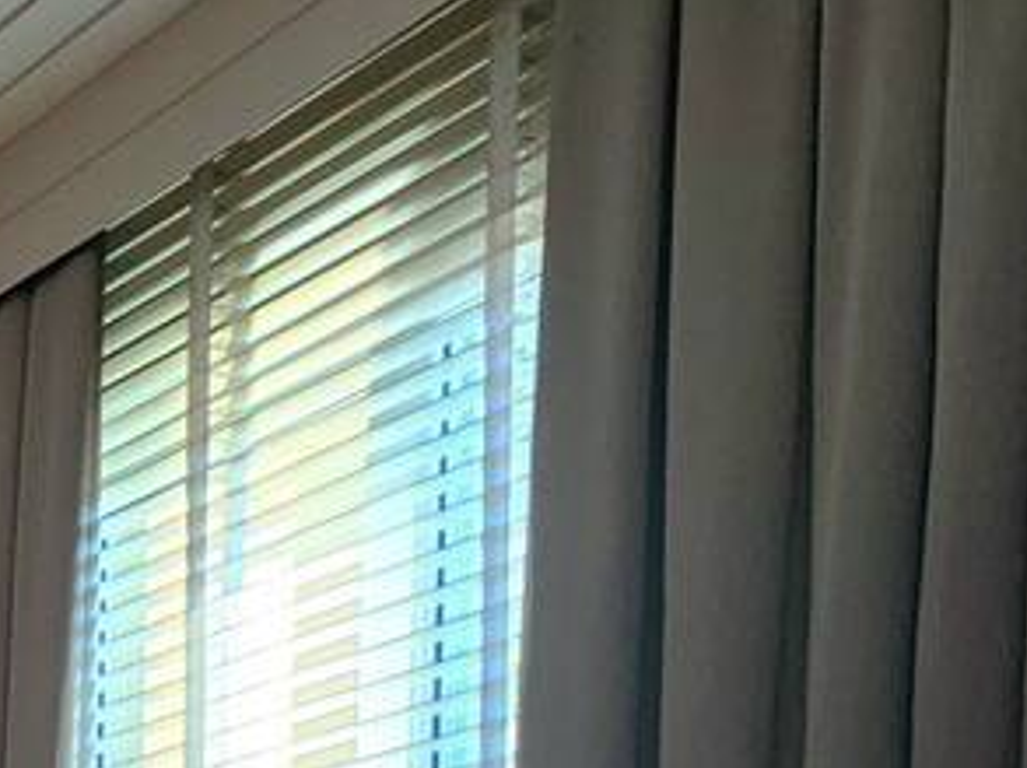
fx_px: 1896
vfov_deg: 17.9
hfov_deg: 15.2
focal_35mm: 64
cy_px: 1410
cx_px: -1441
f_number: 2.2
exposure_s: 1/40
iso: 400
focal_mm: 2.2
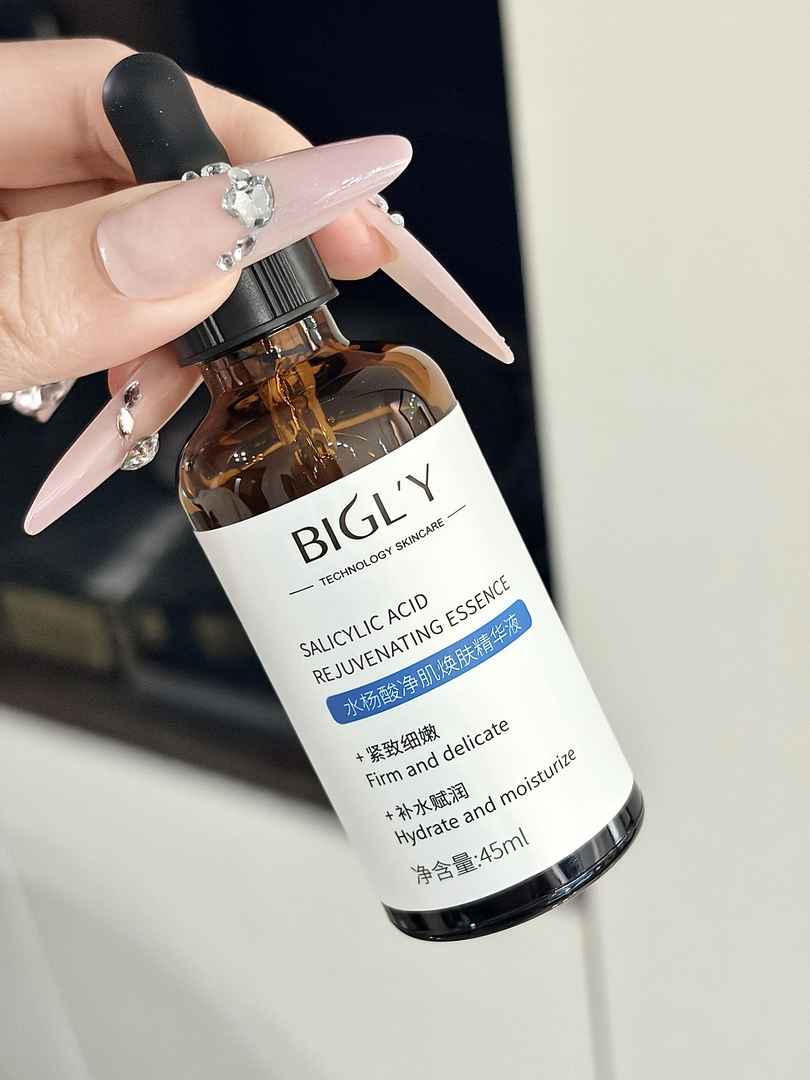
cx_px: 405
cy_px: 540
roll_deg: +9.6
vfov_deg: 36.8
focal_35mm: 52
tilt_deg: -32.6
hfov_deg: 28.0
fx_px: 1622
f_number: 1.6
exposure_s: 1/40
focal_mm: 5.96
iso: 200
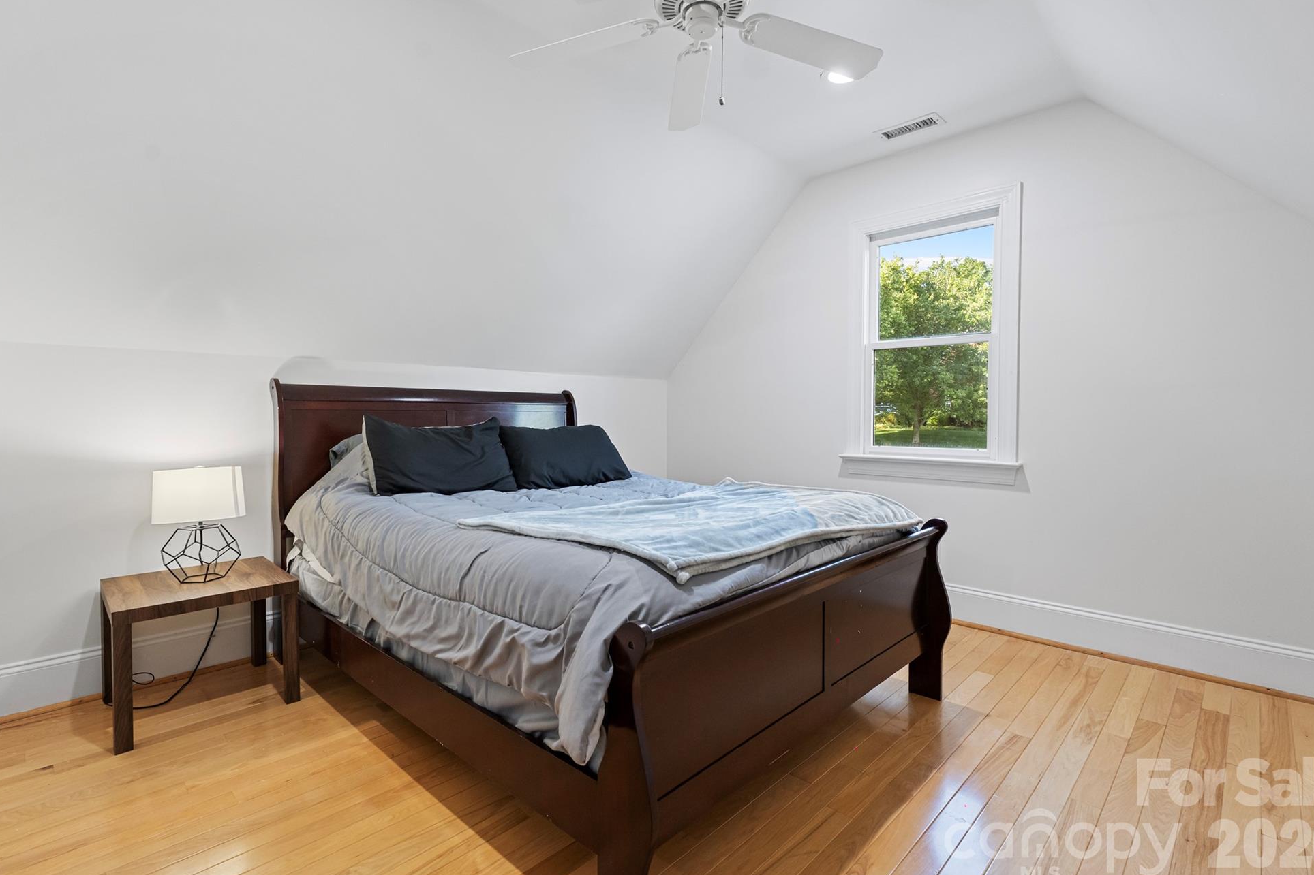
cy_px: 427
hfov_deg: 93.3
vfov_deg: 70.4
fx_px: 620
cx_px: 656
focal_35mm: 17
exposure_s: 1/30
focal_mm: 16
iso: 3200
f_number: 7.1
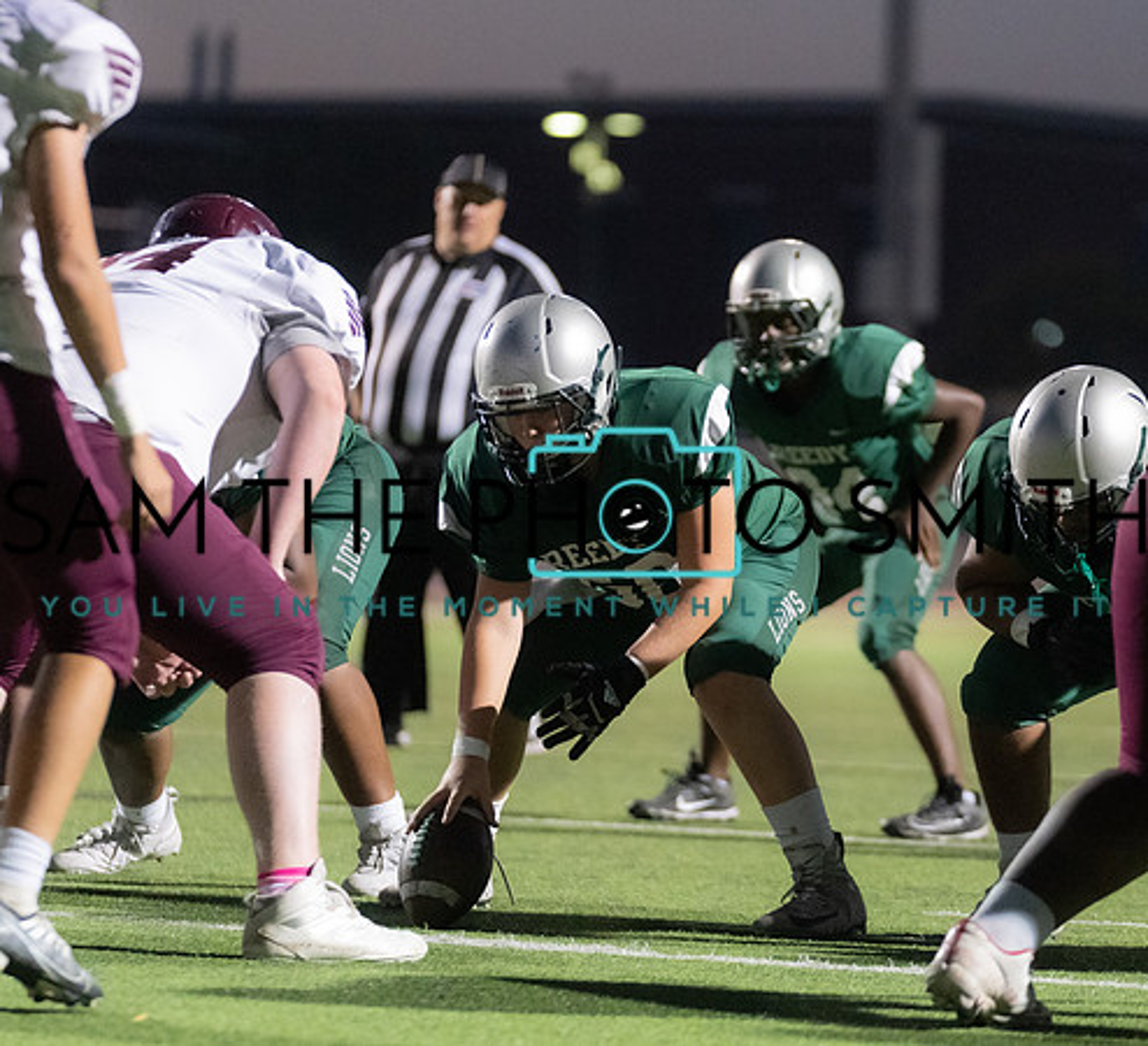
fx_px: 8644
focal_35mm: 241
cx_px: 646
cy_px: 578
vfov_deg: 6.9
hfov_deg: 7.6
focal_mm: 159
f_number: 2.8
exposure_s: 1/800
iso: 6400
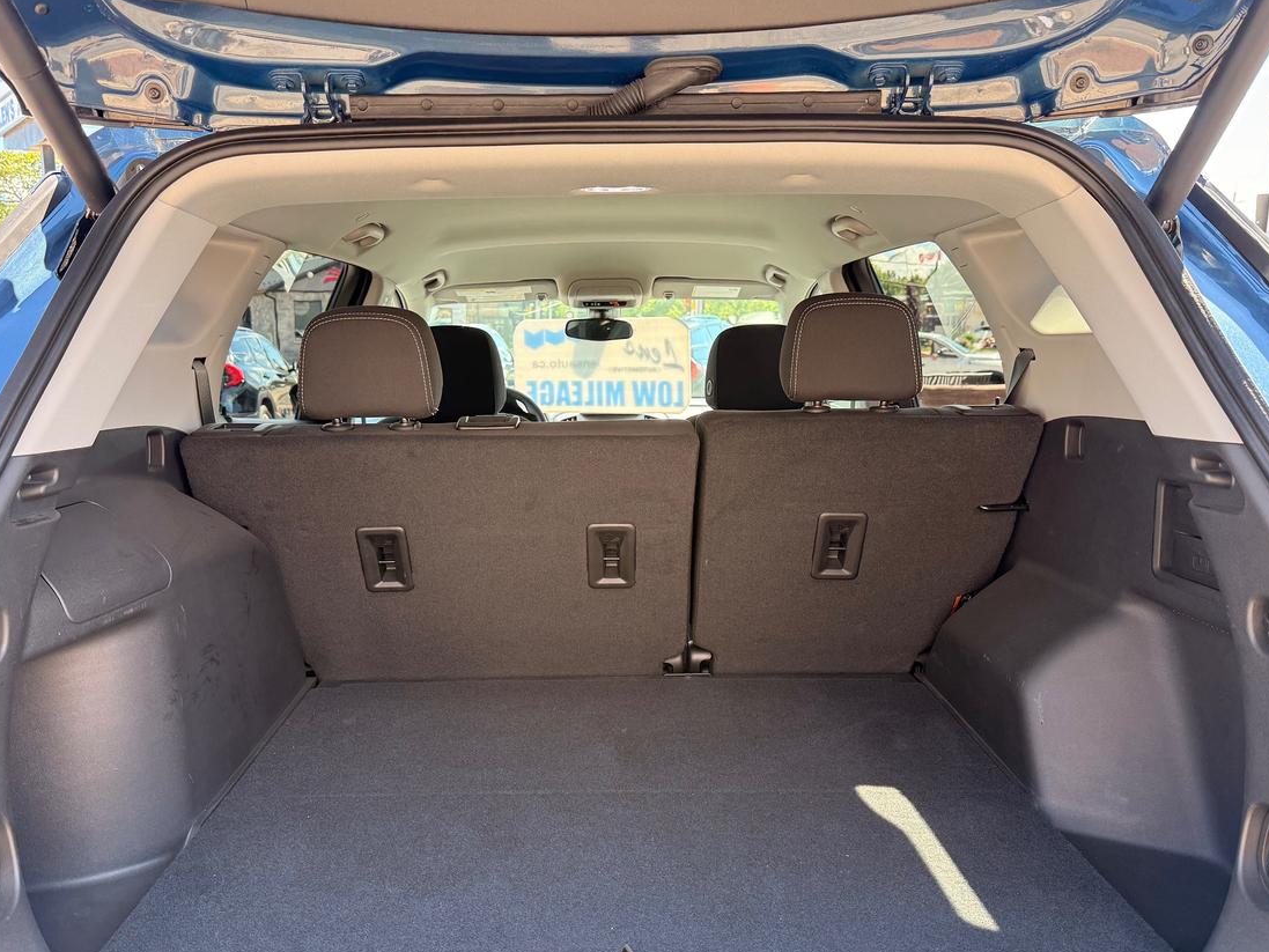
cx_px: 599
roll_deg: -0.6
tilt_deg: -9.3
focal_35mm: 28
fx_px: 1027
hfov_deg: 63.4
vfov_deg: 49.7
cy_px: 515
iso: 125
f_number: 1.78
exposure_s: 1/243
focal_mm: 6.76
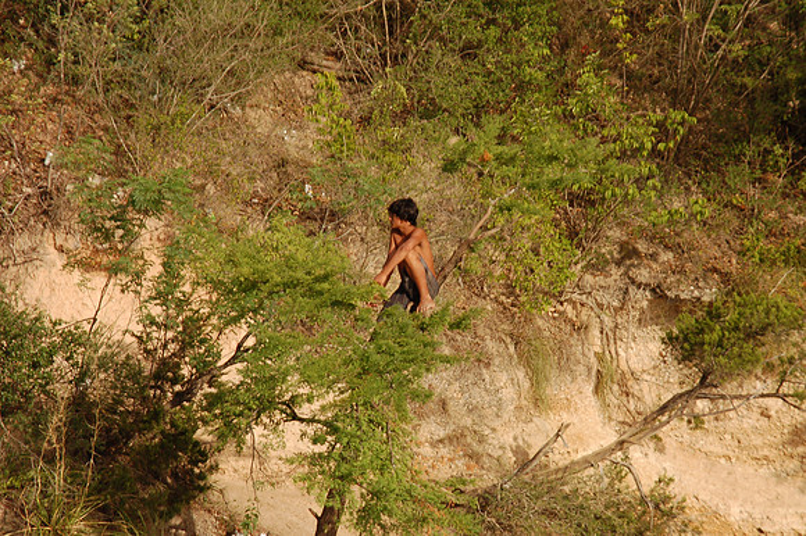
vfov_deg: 6.5
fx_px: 4699
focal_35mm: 210
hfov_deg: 9.8
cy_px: 268
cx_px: 403
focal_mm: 140
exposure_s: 1/500
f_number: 10
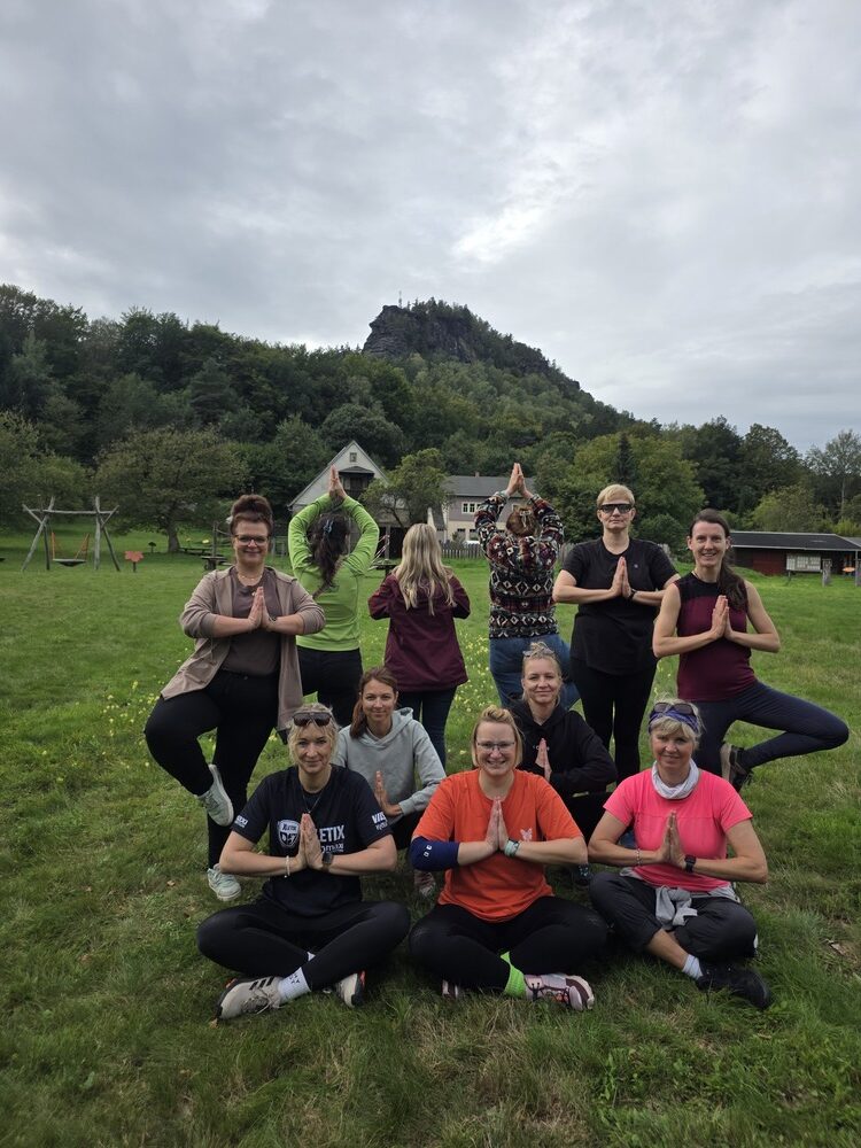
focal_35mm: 23
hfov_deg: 58.9
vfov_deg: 73.9
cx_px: 430
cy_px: 574
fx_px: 763
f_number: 1.7
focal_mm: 6.3
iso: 80
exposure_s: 1/3727
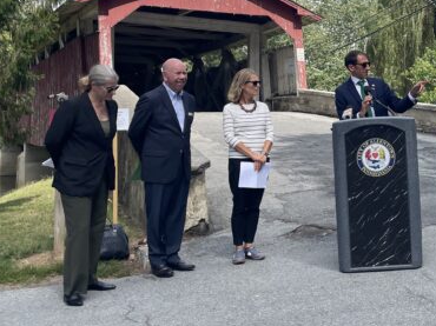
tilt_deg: +1.3
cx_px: 396
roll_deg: +0.4
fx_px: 680
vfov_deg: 26.8
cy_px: 102
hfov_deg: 33.6
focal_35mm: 54
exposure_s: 1/2353
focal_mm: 4.2
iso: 32
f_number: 1.6
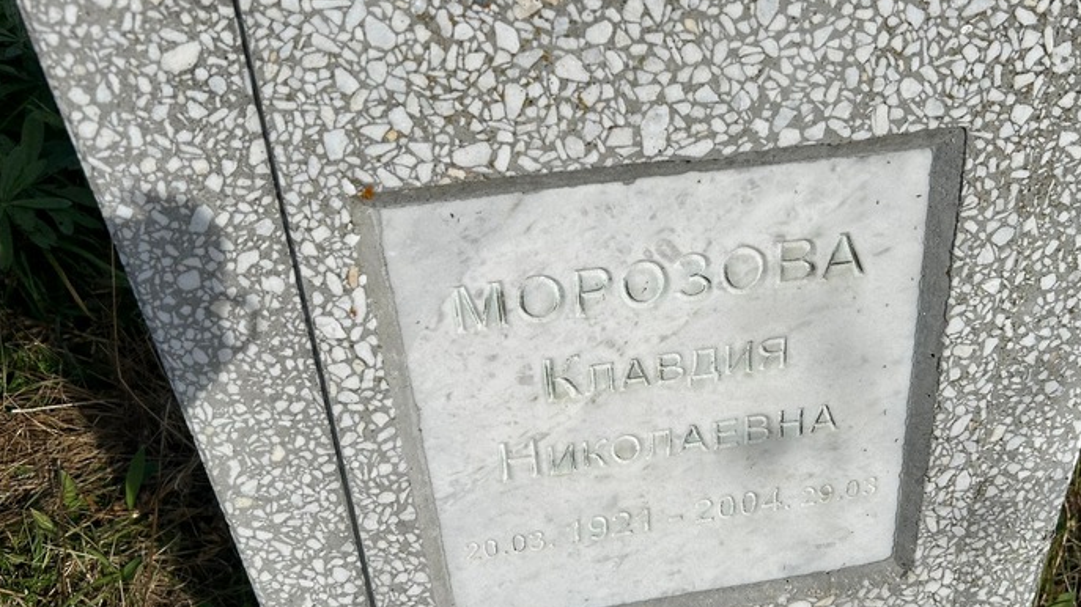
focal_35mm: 33
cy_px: 321
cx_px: 617
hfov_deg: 59.3
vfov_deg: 35.6
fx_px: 946
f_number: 1.5
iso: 50
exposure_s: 1/6579
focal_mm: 5.7
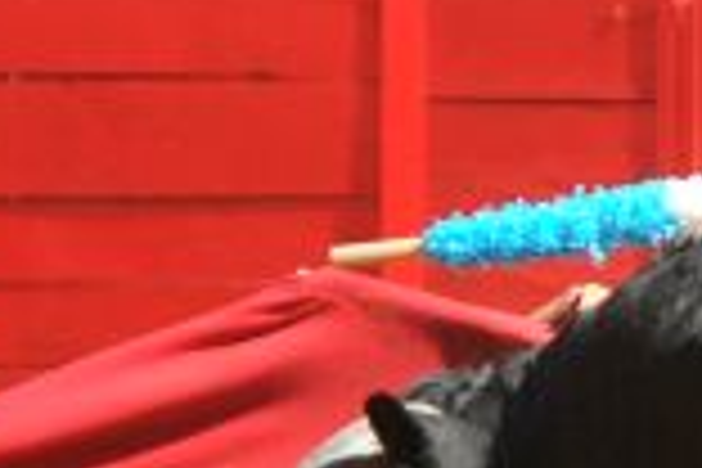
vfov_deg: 1.7
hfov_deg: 2.6
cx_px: 1017
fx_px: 15735
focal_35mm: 807
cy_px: 418
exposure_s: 1/350
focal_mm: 82
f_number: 5.6
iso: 200
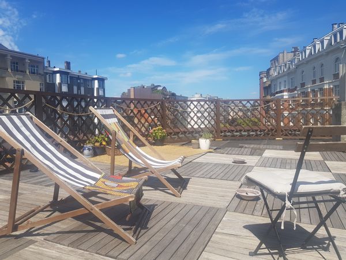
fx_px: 260
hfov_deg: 67.3
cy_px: 130
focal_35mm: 26
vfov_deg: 53.1
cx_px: 173
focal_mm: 4.2
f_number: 1.7
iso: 40
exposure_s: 1/2528
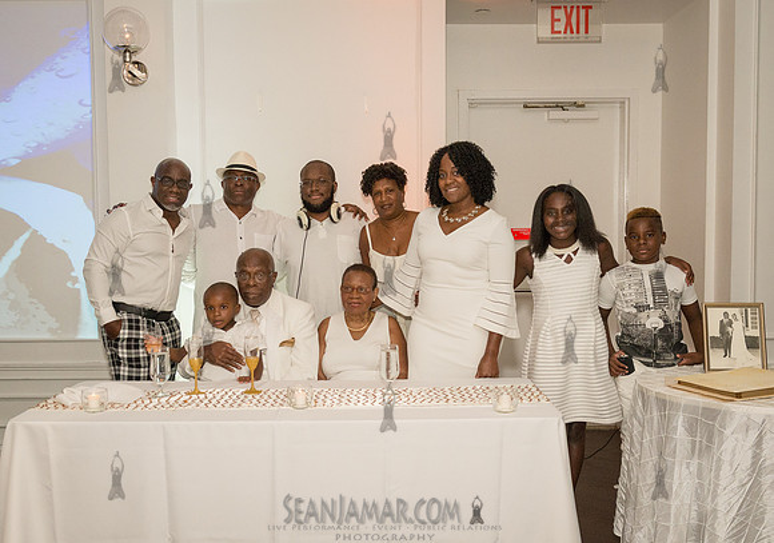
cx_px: 376
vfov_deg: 34.7
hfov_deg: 48.0
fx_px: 870
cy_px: 290
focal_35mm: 40
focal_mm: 32
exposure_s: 1/640
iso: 2500
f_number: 4
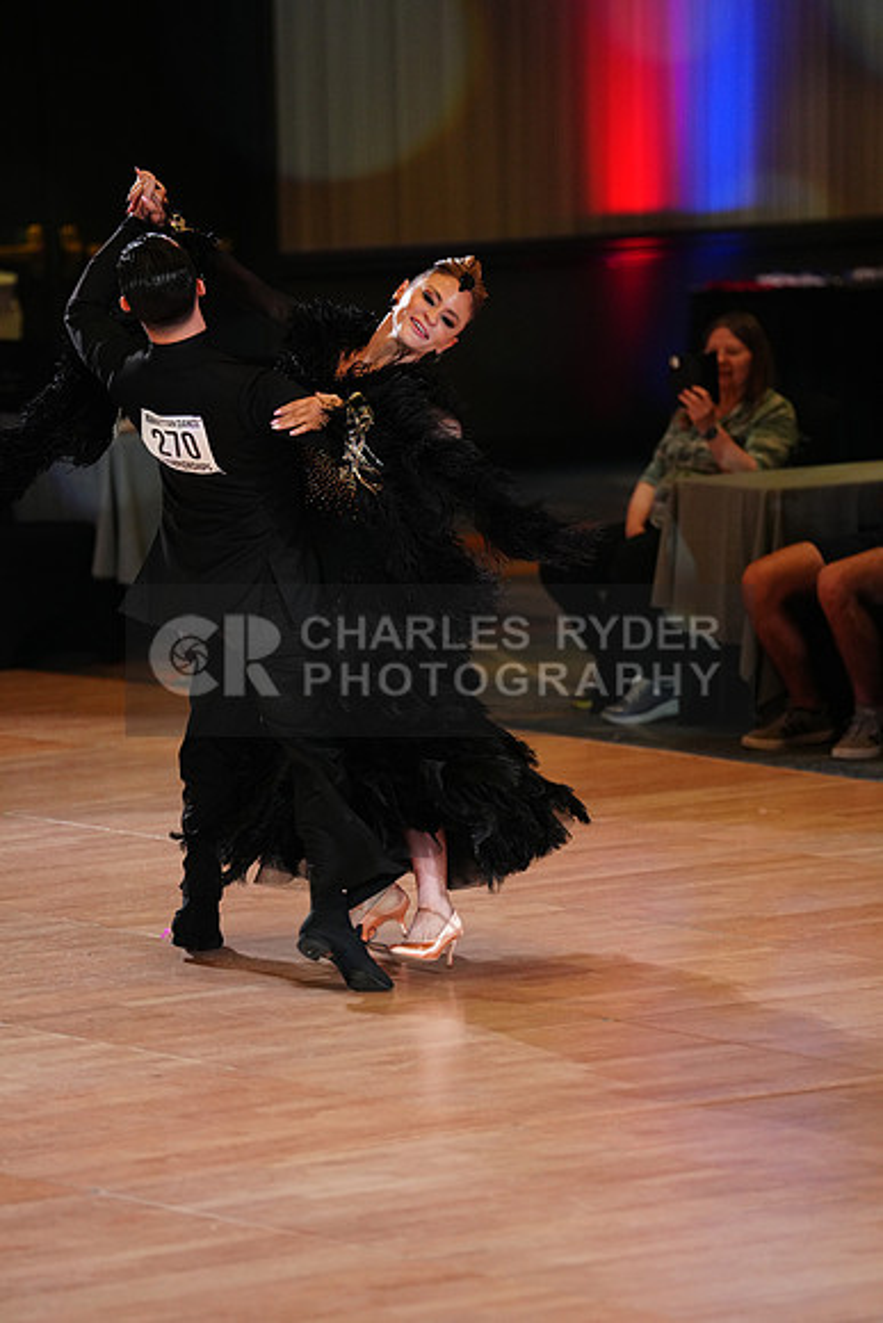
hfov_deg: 6.9
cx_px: 442
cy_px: 662
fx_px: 7353
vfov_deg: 10.3
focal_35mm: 200
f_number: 2.8
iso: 2500
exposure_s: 1/640
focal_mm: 200
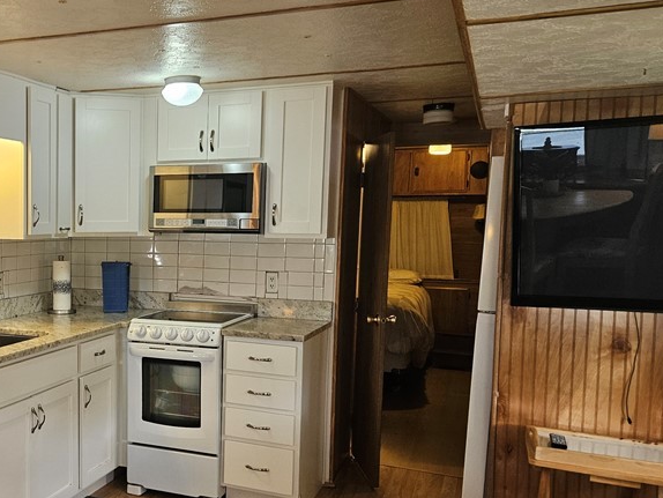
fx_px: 786
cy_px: 296
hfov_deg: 42.3
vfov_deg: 35.1
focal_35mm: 41
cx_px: 76
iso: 200
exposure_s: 1/120
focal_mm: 5.4
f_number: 1.8
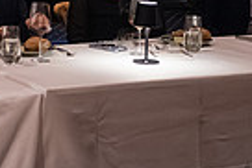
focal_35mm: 150
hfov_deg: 13.0
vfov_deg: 9.0
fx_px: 1051
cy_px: -77
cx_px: -113
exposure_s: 1/160
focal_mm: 35
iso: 12800
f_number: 2.8
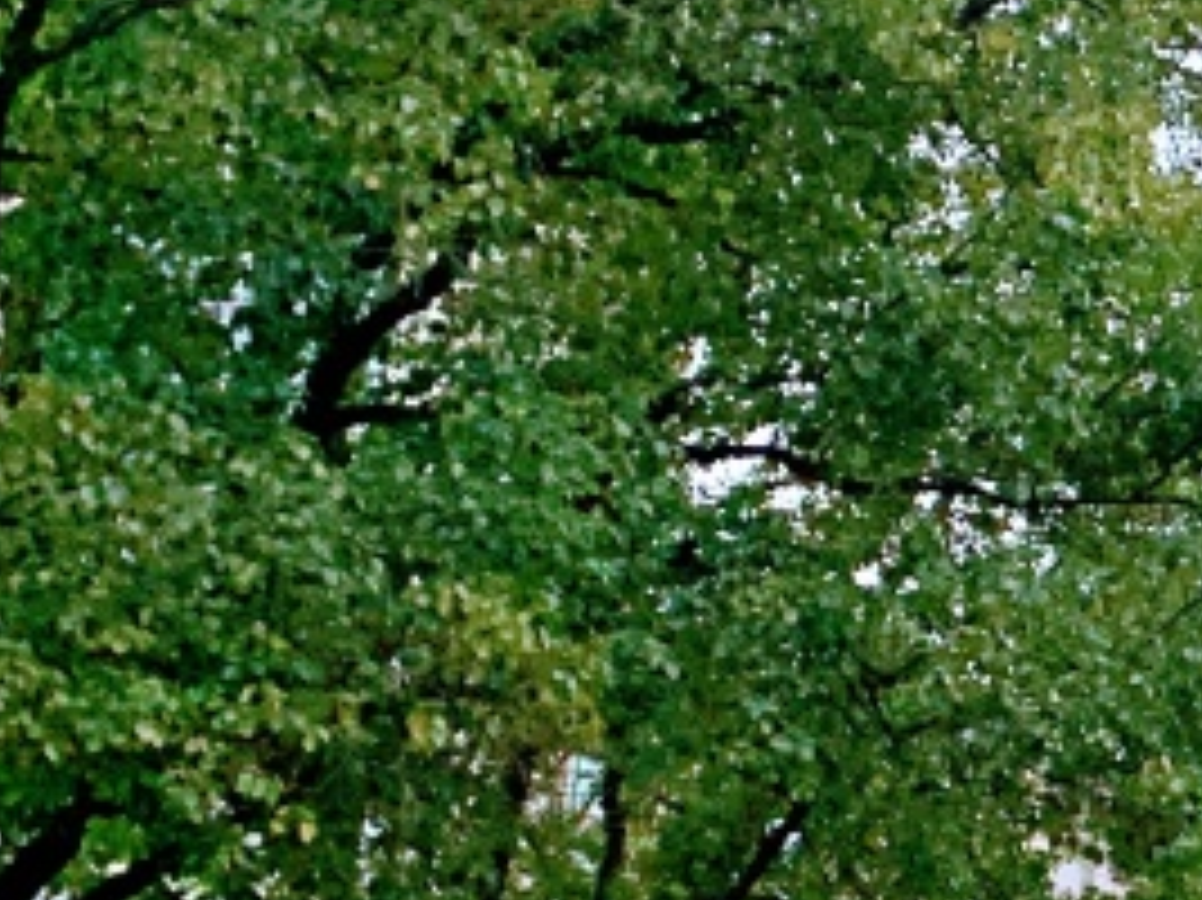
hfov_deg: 14.2
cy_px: 792
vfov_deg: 12.6
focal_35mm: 117
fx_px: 4061
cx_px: 2386
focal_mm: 4.25
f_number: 1.8
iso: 125
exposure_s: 1/56
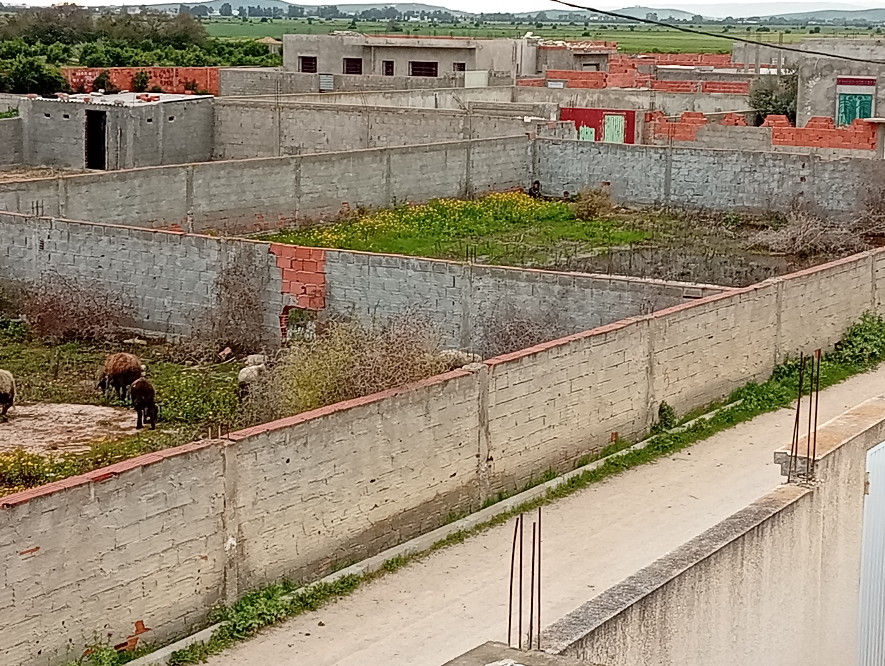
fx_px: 1920
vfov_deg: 19.7
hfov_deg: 26.0
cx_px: 442
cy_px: 333
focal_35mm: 75
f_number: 1.8
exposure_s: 1/100
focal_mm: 4.15
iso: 70
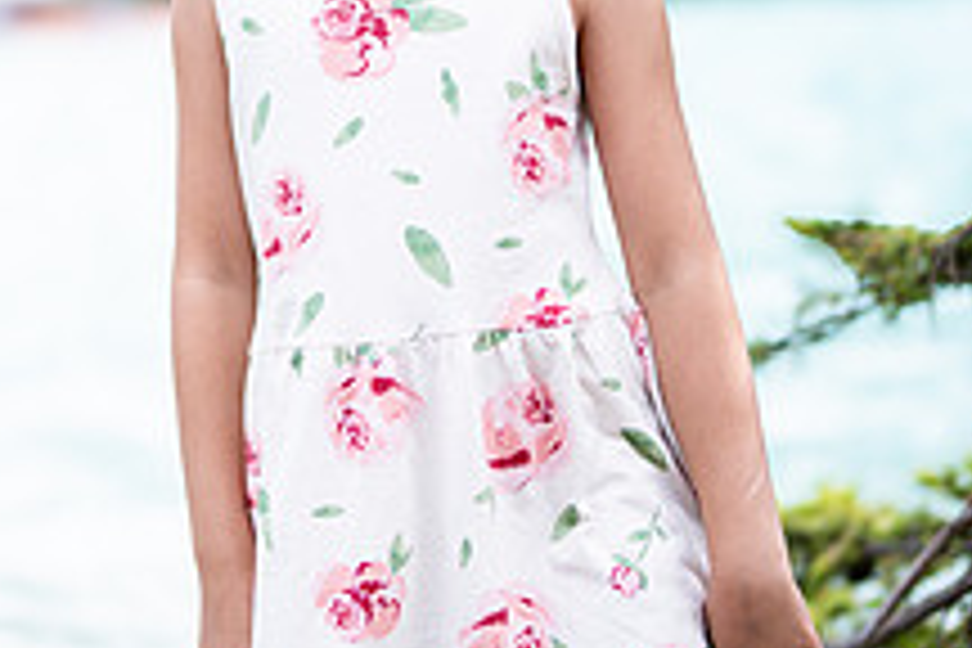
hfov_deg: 21.4
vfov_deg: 14.5
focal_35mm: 94
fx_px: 2538
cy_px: 110
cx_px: 189
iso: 200
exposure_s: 1/5000
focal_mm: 35
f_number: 1.2
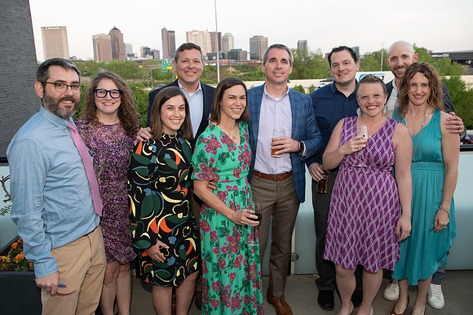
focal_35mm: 29
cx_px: 232
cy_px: 145
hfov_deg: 64.5
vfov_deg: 45.5
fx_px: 375
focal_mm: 26
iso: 500
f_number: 4
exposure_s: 1/200
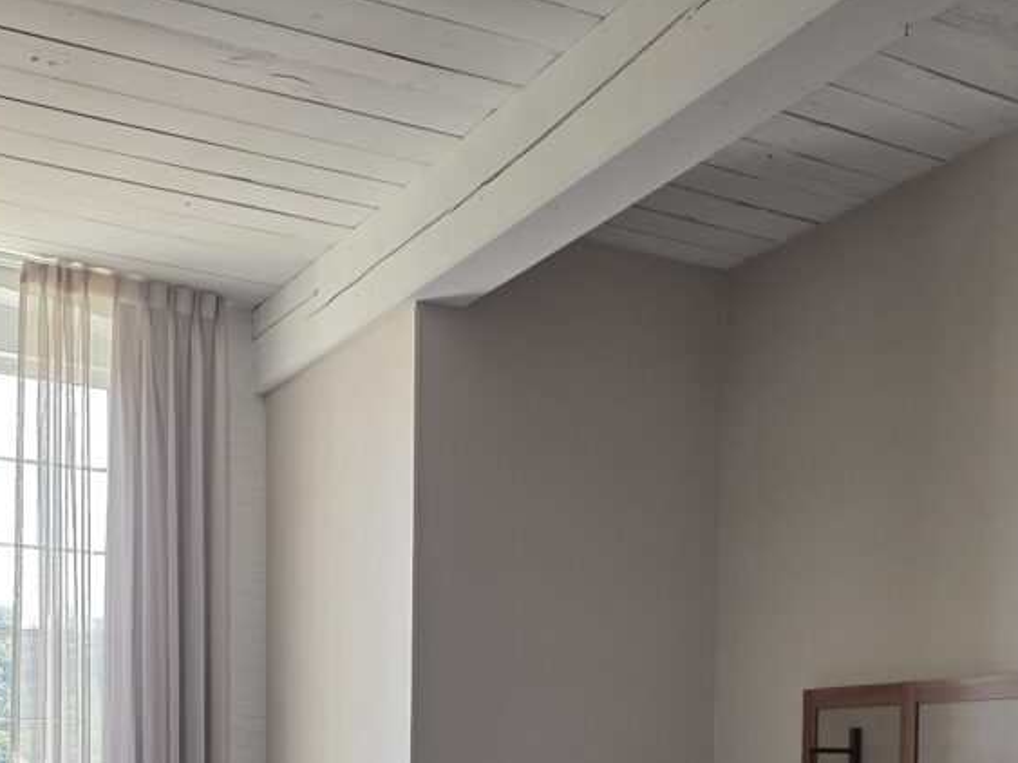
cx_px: 541
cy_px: 806
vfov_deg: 27.5
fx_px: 1441
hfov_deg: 38.9
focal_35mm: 49
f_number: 1.7
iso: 125
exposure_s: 1/180
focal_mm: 6.3
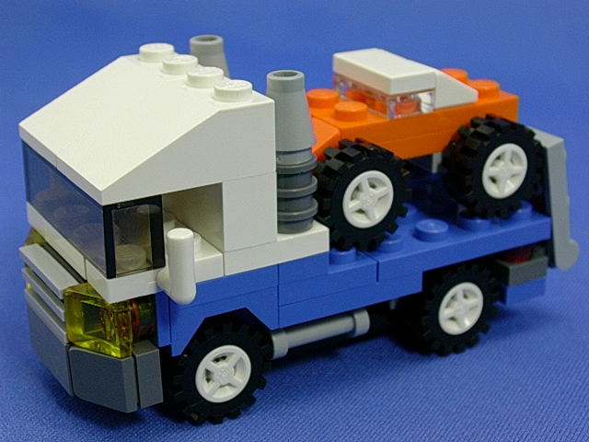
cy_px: 221
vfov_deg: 20.7
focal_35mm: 71
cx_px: 294
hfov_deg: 27.4
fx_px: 1208
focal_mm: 10.8
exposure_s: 1/17.9
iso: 70
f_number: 3.7
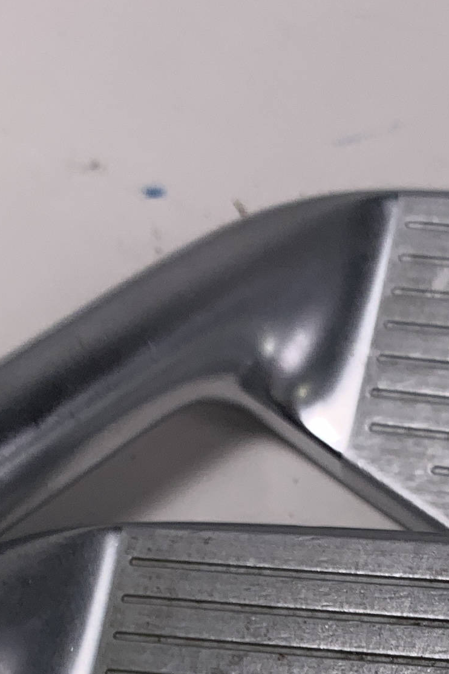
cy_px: 904
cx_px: 384
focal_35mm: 98
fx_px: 1833
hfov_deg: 13.9
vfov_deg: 19.1
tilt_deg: -61.7
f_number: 1.8
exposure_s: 1/815
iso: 25
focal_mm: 4.25
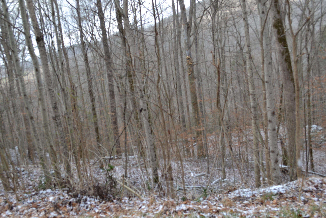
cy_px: 110
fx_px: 290
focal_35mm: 32
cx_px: 163
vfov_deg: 41.1
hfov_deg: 58.7
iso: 180
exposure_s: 1/125
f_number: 5.6
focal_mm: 18
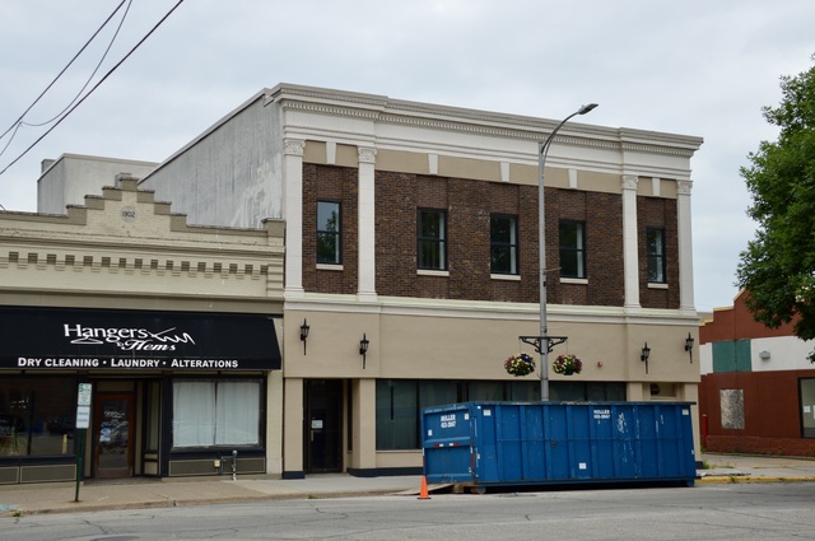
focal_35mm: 48
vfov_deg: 28.0
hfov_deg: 41.2
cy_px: 270
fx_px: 1085
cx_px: 408
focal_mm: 32
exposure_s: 1/125
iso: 180
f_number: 5.6
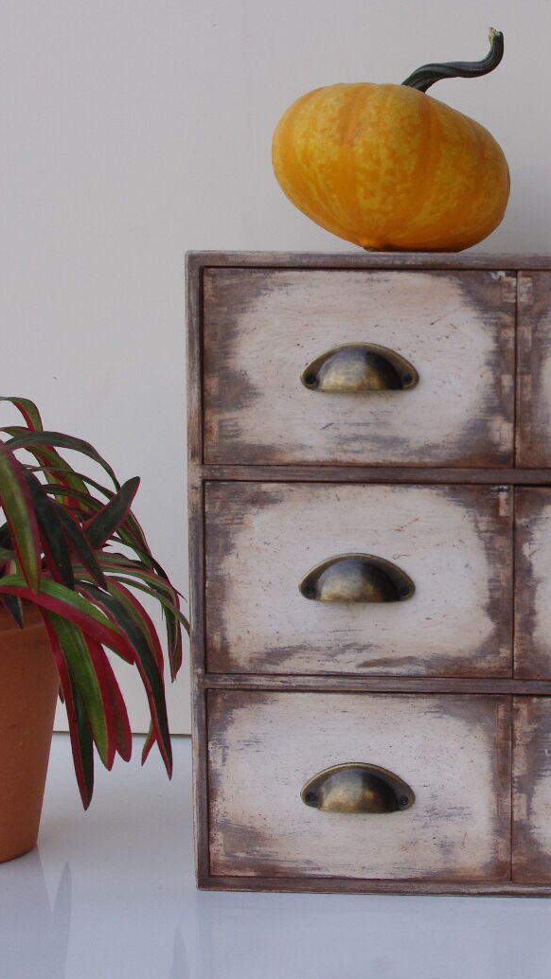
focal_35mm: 63
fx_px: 1636
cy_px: 446
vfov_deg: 33.3
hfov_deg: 18.6
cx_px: 552
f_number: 8
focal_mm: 24.38
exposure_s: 1/250
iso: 800
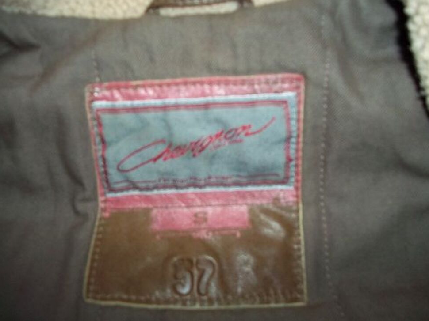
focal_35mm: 33
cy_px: 156
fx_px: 409
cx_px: 219
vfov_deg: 42.9
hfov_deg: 55.4
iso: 160
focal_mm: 5.7
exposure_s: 1/30
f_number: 2.9
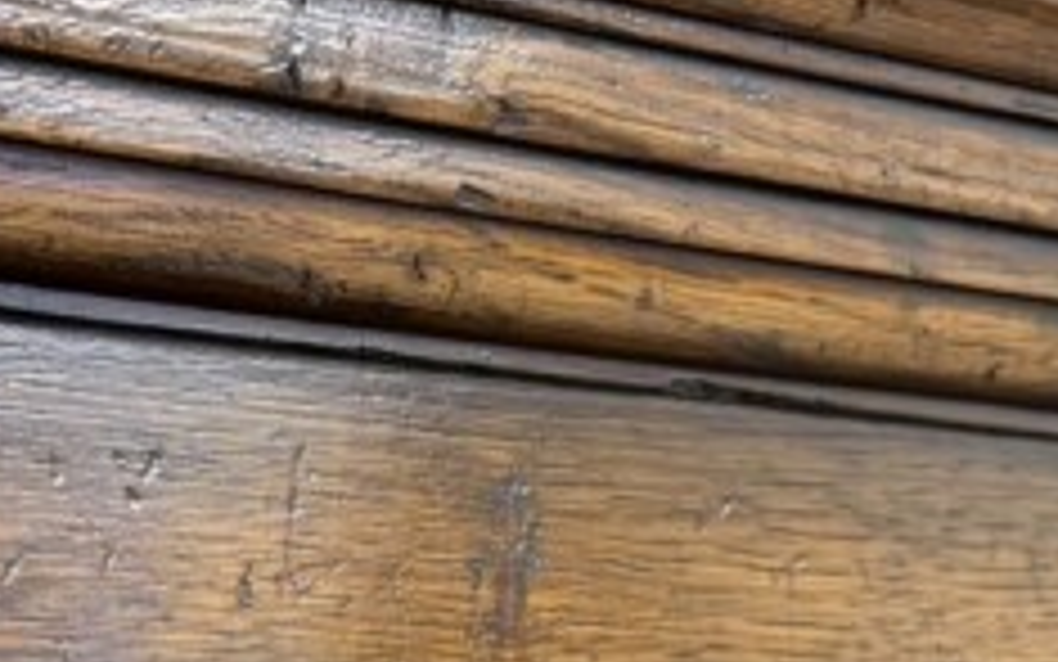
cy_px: 1072
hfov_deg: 16.0
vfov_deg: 9.7
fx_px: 3749
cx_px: 275
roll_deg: +0.2
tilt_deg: -3.1
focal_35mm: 130
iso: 160
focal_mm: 6.76
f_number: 1.78
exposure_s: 1/50
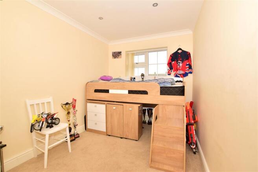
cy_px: 86
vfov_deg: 77.3
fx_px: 107
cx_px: 129
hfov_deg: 100.4
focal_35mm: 15
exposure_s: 1/200
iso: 400
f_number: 7.1
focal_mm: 10
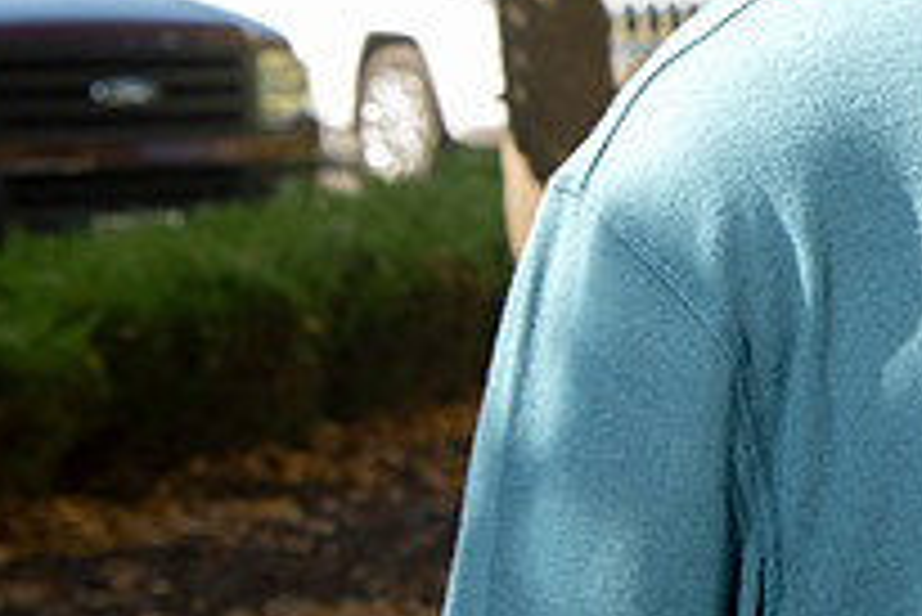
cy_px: -128
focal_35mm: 240
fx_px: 6151
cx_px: 1205
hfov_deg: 8.4
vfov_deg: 5.7
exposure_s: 1/160
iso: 800
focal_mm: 85
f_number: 10
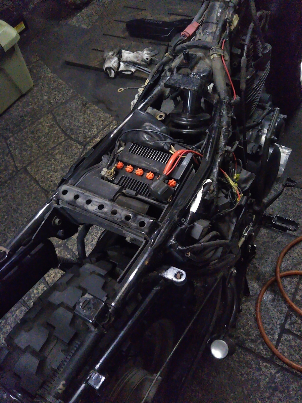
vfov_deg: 60.0
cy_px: 202
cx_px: 151
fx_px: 349
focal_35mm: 30
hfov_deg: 46.8
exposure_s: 1/23
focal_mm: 4
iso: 836
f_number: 2.2
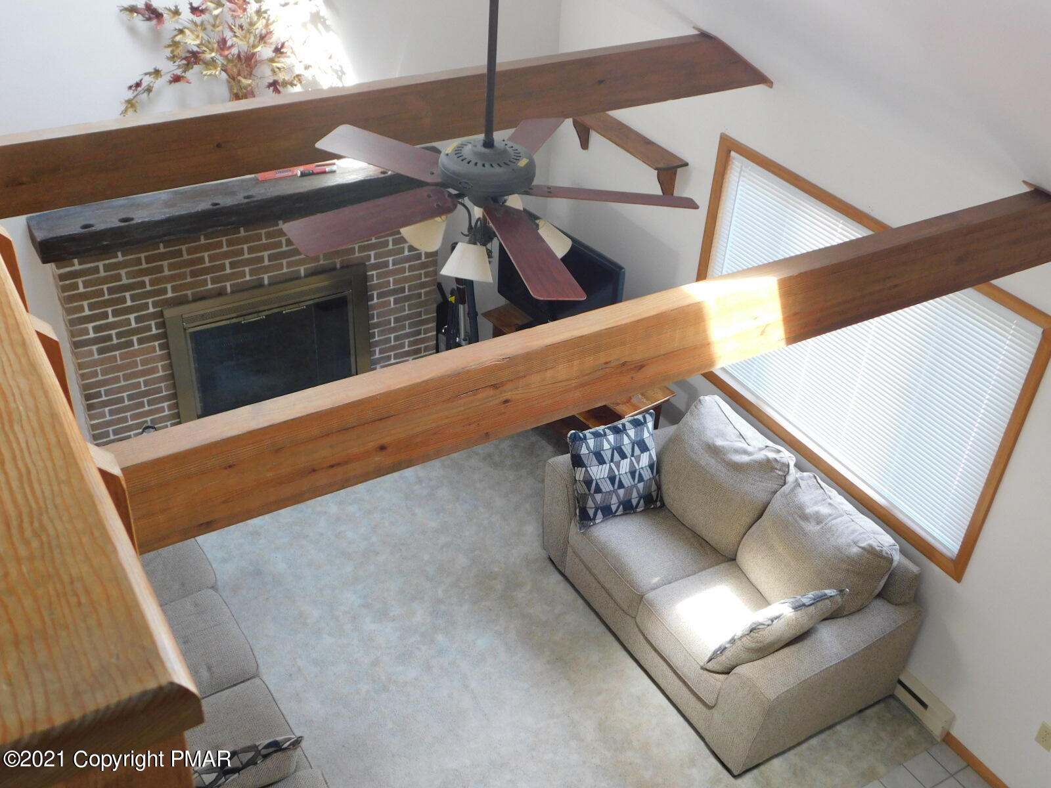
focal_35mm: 36
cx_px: 526
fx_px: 1093
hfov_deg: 51.4
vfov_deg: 39.7
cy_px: 394
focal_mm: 6.3
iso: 220
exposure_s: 1/30
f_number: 3.5
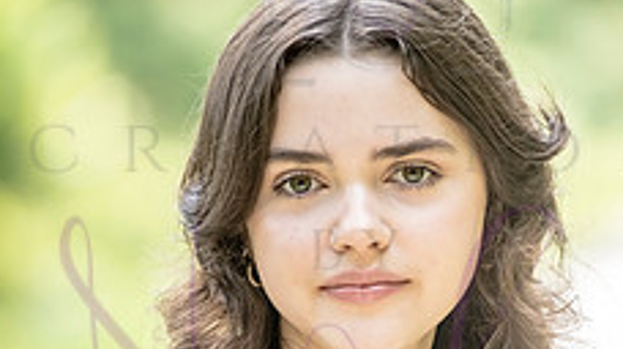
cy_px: 245
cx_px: 393
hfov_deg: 5.2
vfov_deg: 2.9
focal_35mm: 414
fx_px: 6836
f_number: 4
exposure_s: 1/320
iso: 400
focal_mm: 200
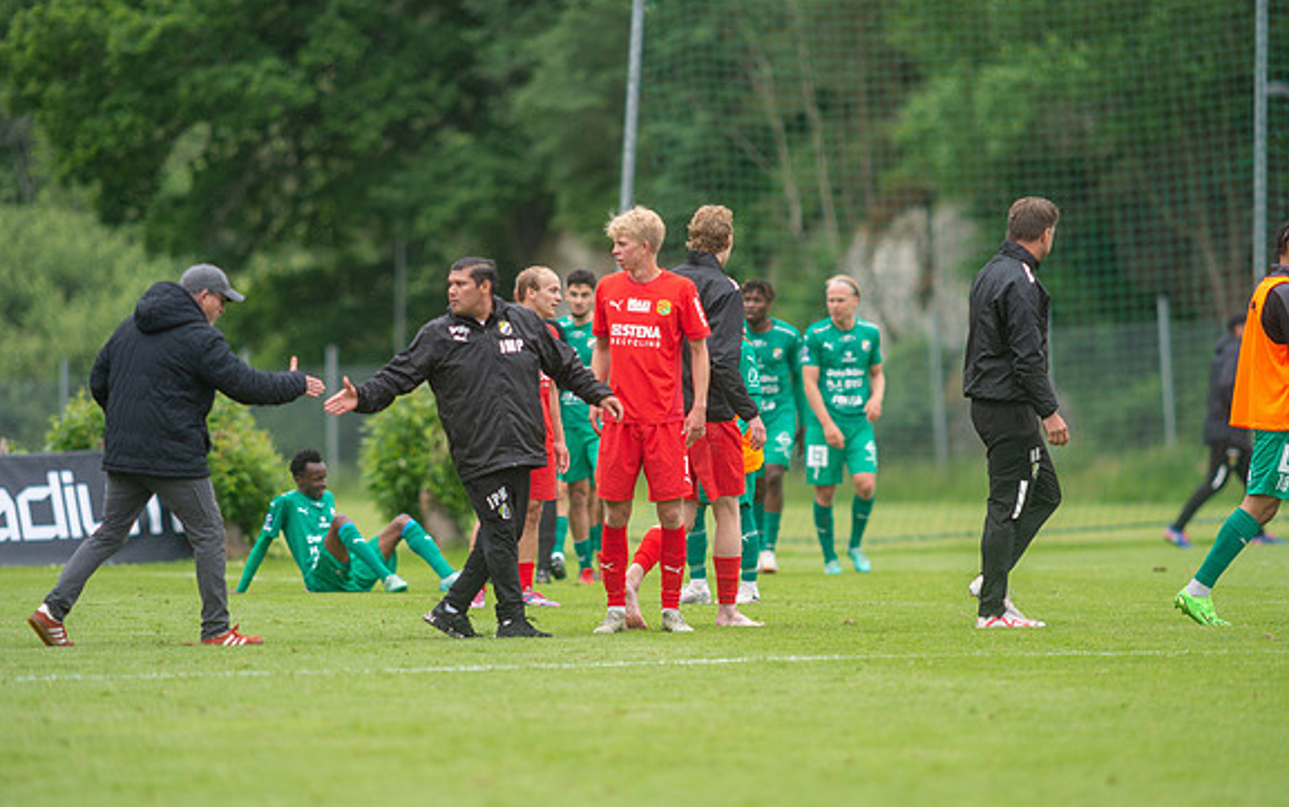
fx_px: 15251
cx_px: 643
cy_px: 407
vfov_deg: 3.0
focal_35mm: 434
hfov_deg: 4.8
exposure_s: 1/1250
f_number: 4
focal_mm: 420
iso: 720
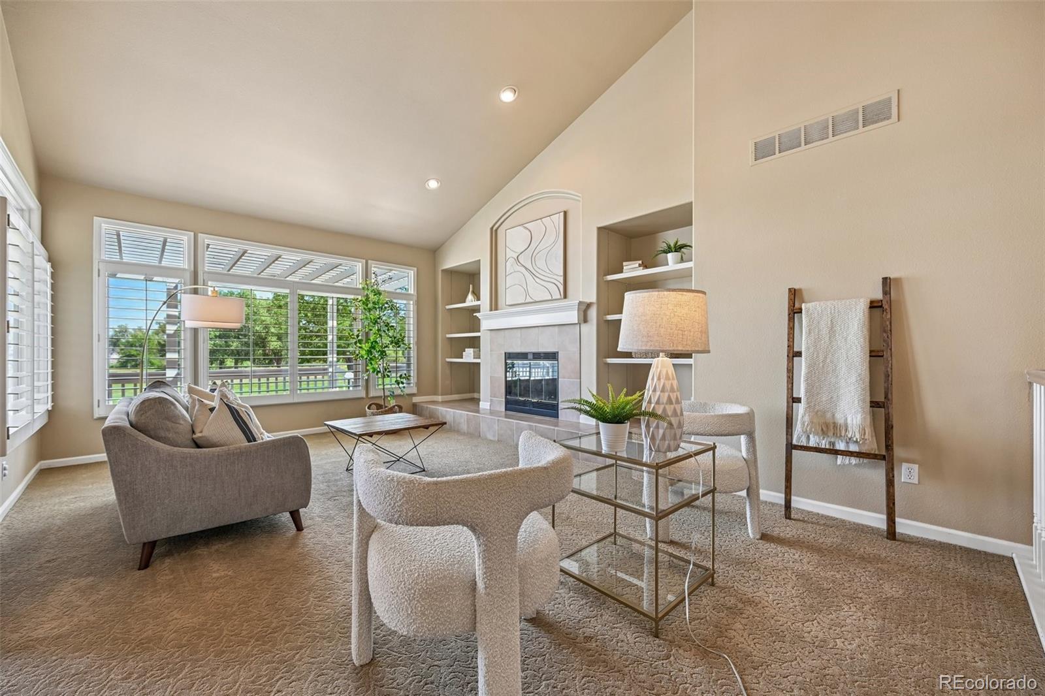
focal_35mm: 14
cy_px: 348
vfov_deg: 81.2
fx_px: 406
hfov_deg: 104.3
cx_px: 522
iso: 100
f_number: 6.3
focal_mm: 14
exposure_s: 1/15
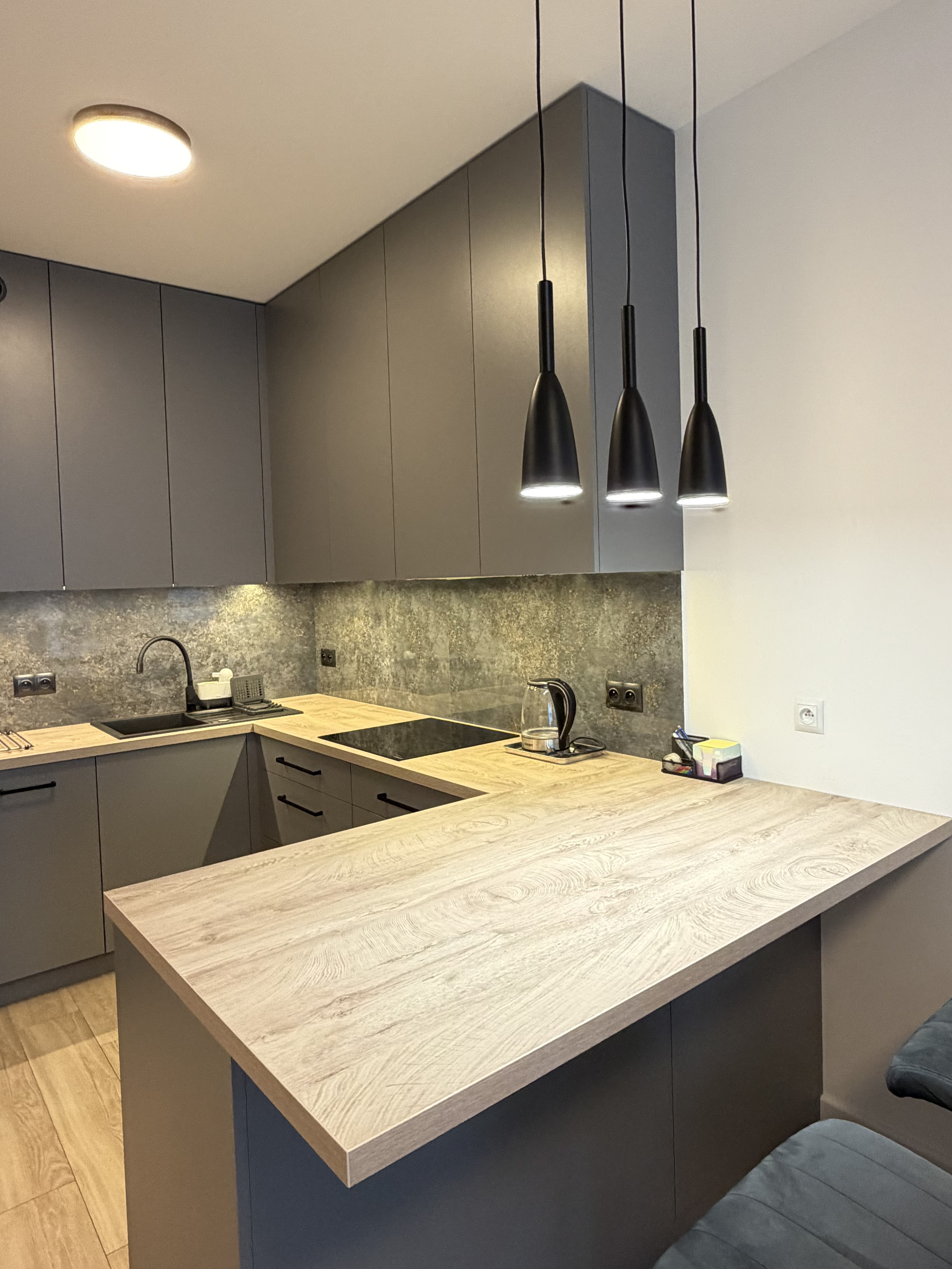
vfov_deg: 76.4
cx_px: 516
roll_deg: +0.8
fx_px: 807
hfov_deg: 61.0
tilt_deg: -1.8
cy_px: 613
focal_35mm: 22
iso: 250
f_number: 2.2
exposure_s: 1/50
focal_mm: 2.22
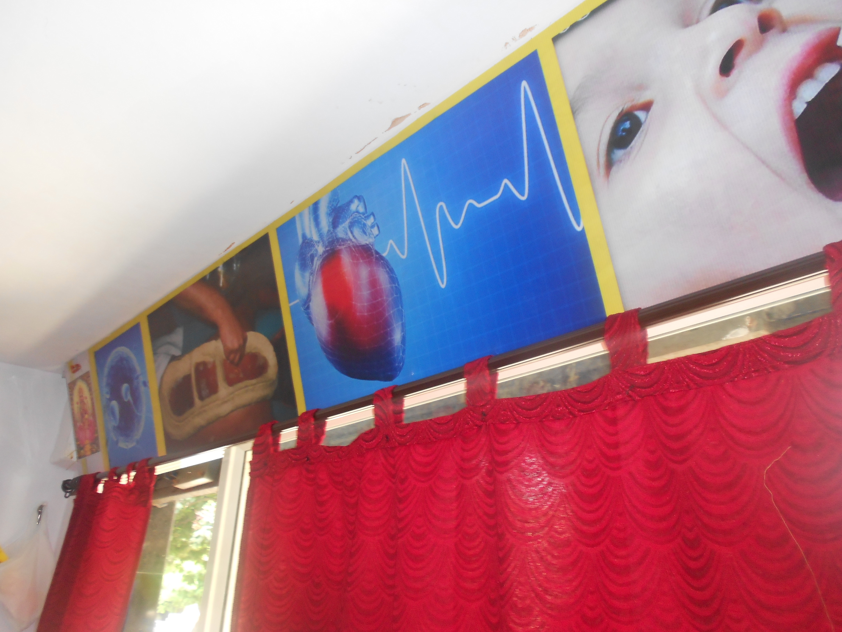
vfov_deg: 53.1
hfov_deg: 67.3
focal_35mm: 26
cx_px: 421
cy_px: 316
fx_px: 632
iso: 200
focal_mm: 4.6
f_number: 3.2
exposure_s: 1/25
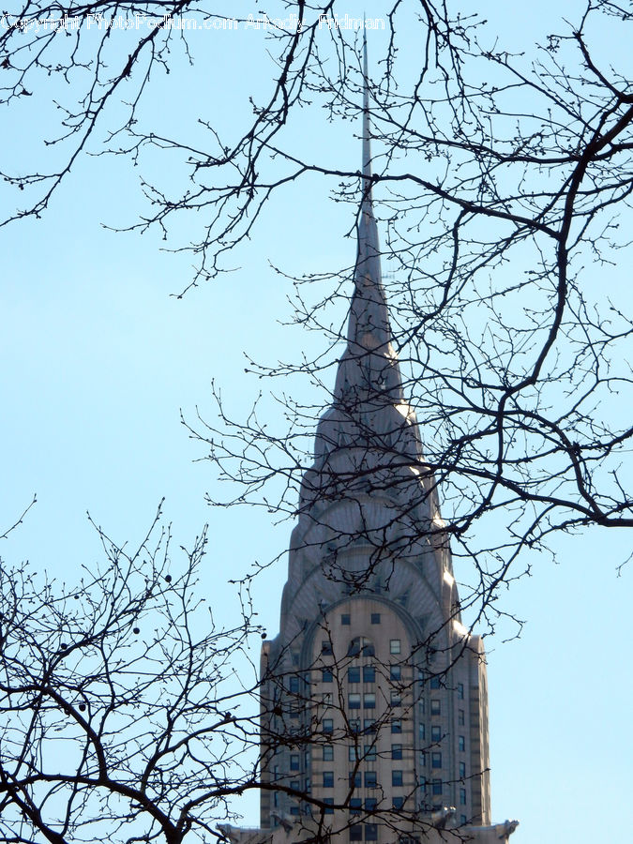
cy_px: 422
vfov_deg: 10.2
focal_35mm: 193
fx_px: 4706
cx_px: 316
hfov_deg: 7.7
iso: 125
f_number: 6.3
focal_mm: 34.5
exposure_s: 1/640
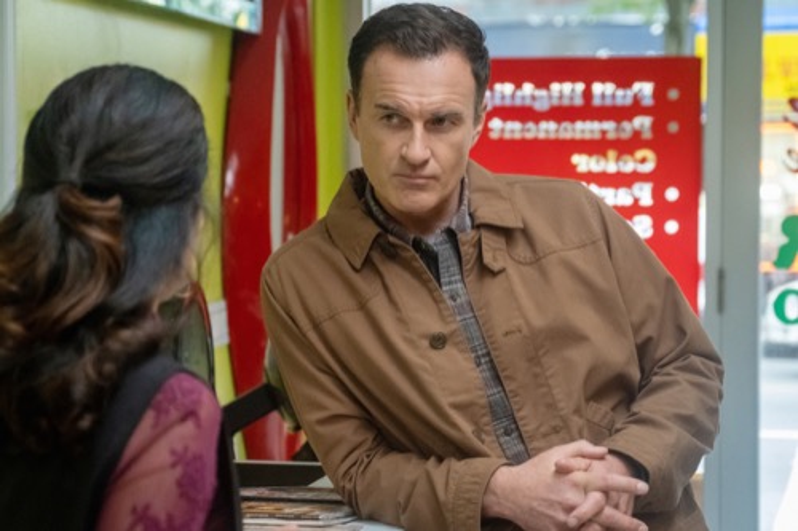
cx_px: 399
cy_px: 266
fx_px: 1839
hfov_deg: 24.5
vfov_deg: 16.4
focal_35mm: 83
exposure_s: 1/125
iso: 3200
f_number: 3.6
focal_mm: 55
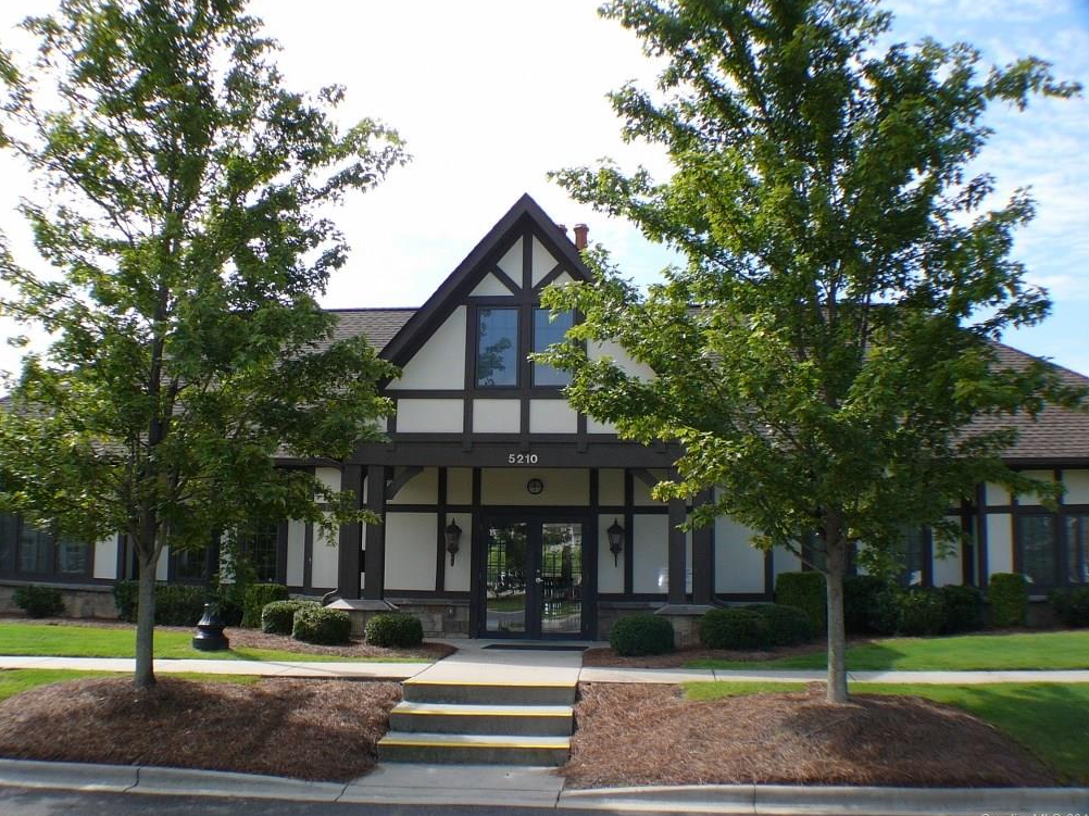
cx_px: 549
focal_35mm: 46
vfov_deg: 31.5
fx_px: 1447
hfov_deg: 41.2
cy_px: 413
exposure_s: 1/500
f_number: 3.2
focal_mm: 6.7
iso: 80
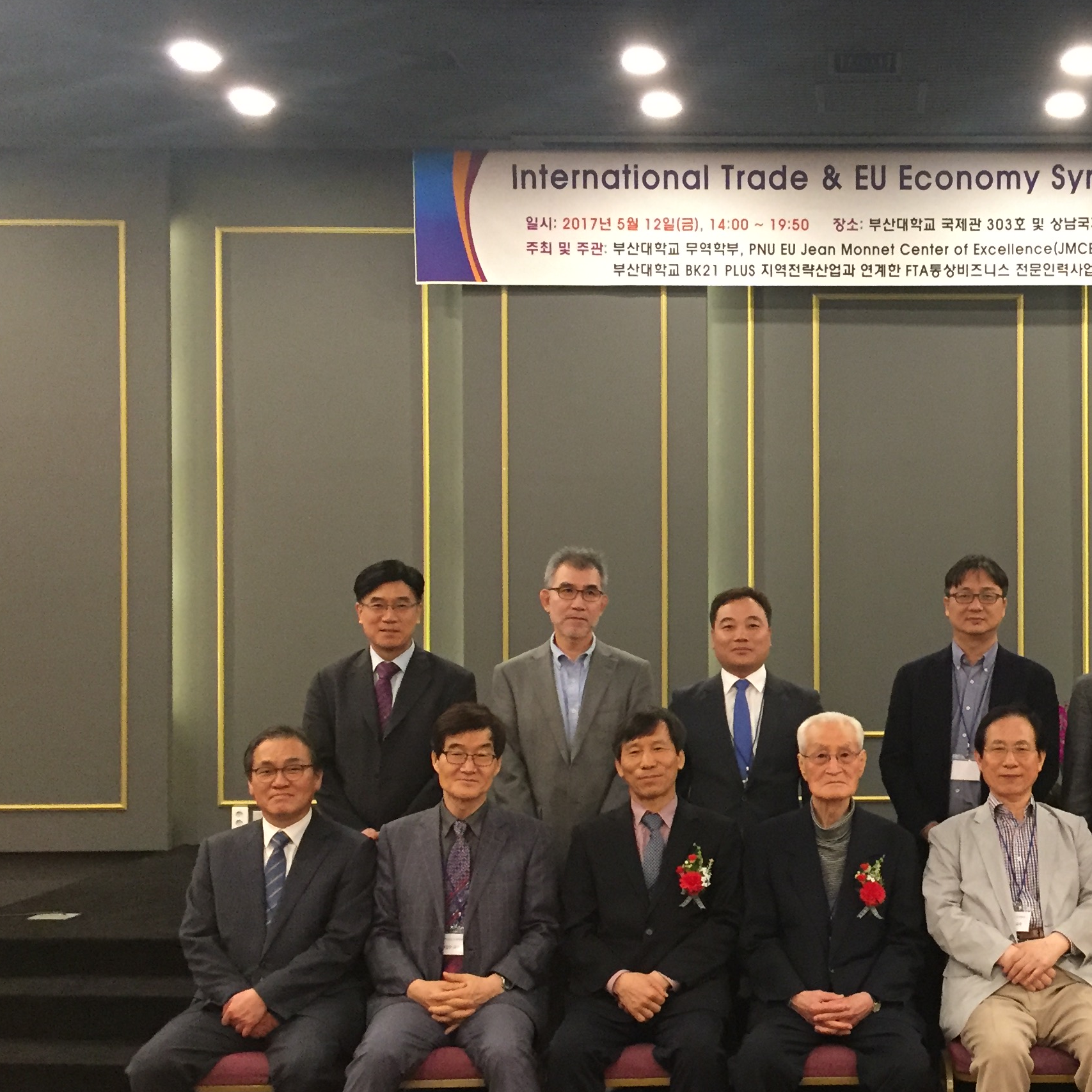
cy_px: 631
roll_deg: -0.2
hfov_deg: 33.6
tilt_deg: -0.4
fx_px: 1749
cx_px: 882
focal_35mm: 49
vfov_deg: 34.6
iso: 320
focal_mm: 4.15
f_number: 2.2
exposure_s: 1/30
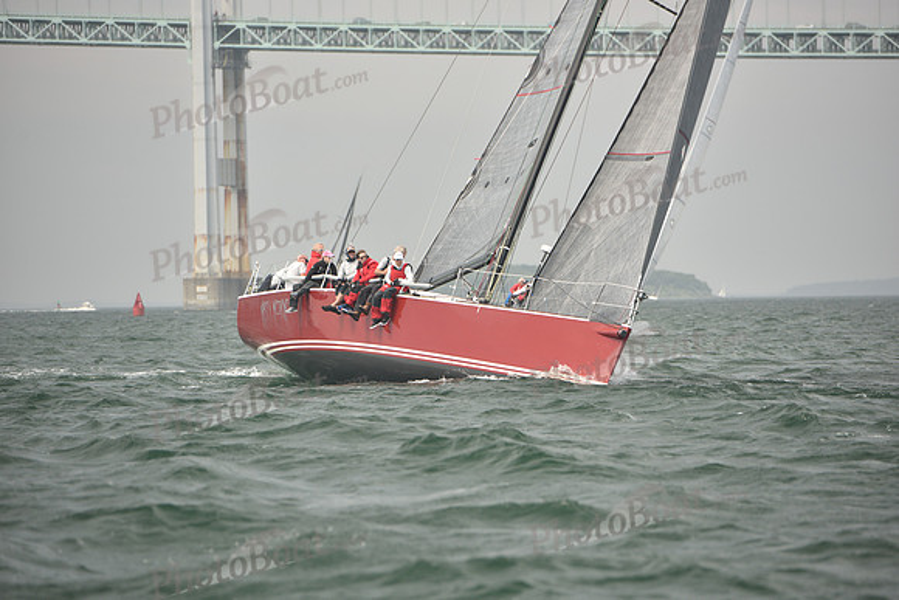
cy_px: 300
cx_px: 450
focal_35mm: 200
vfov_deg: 6.9
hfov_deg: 10.3
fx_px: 4995
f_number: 4.5
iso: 250
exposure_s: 1/640
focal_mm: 200
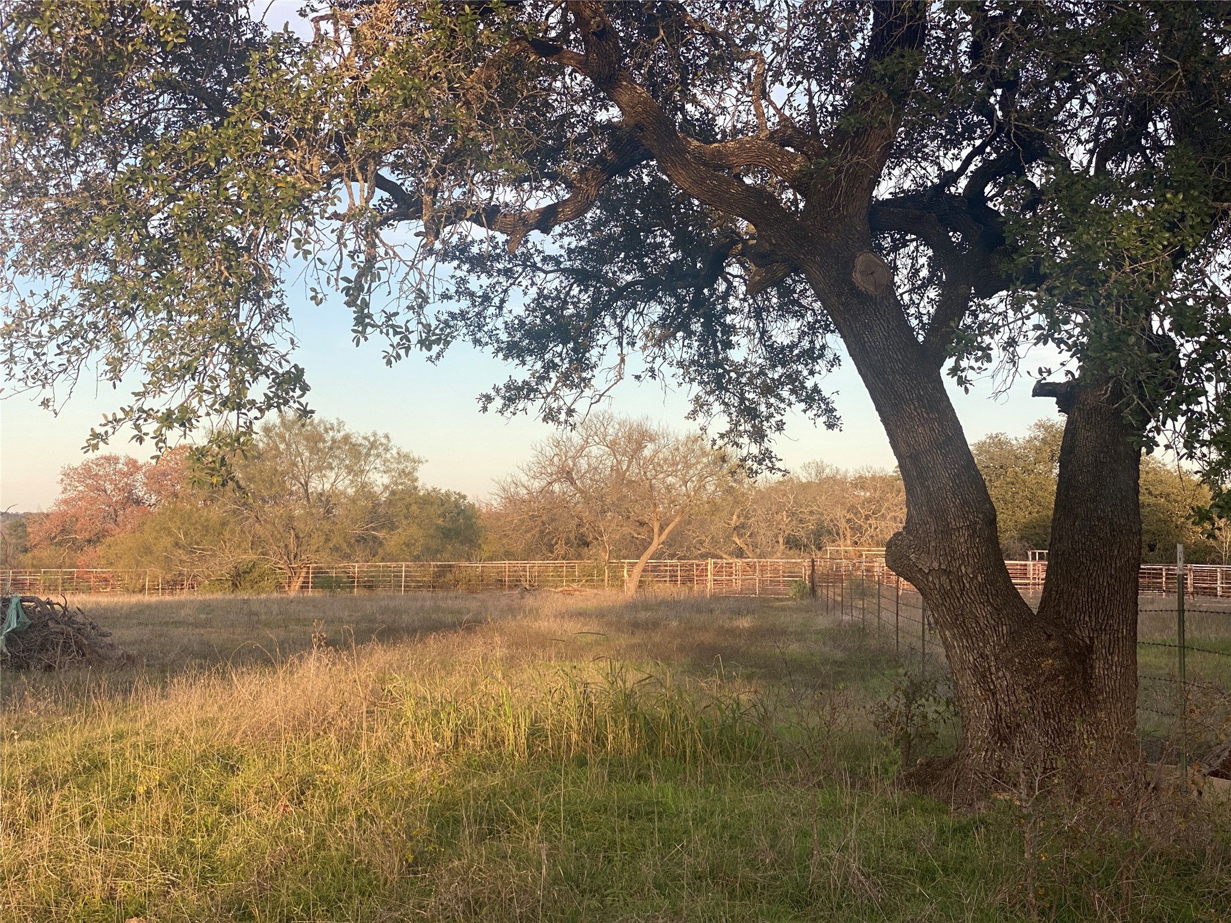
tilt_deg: +2.8
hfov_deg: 36.8
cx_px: 616
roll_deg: -0.5
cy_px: 462
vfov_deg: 28.0
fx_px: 1849
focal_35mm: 52
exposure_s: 1/347
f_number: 2
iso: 20
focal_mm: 6
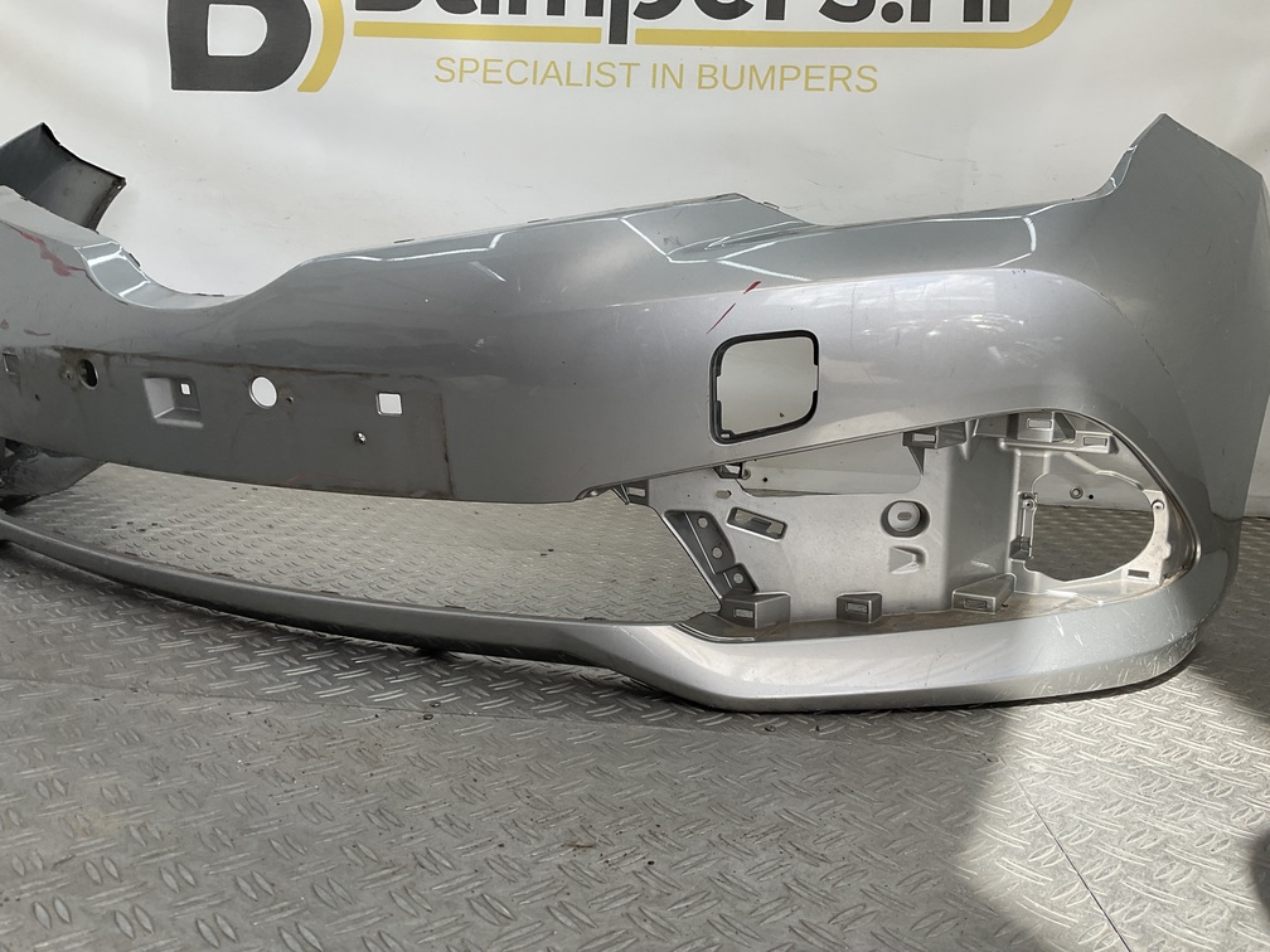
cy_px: 476
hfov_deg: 61.7
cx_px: 635
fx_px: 1064
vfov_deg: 48.2
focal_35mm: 29
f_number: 1.8
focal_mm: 3
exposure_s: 1/194
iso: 16
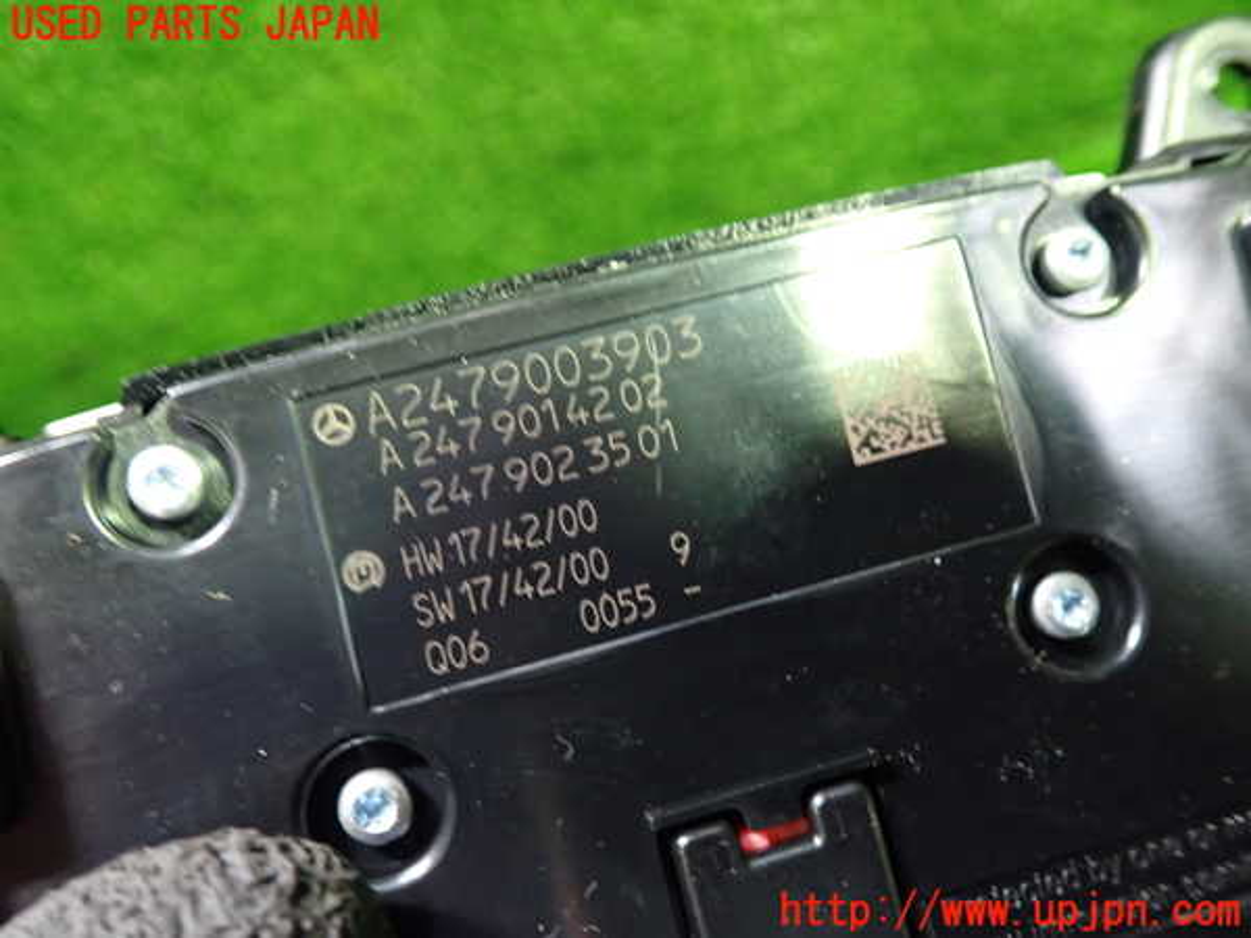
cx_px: 626
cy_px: 469
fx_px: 1084
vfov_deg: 46.8
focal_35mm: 30
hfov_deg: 60.0
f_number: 2.3
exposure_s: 1/30
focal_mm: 5.4
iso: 500
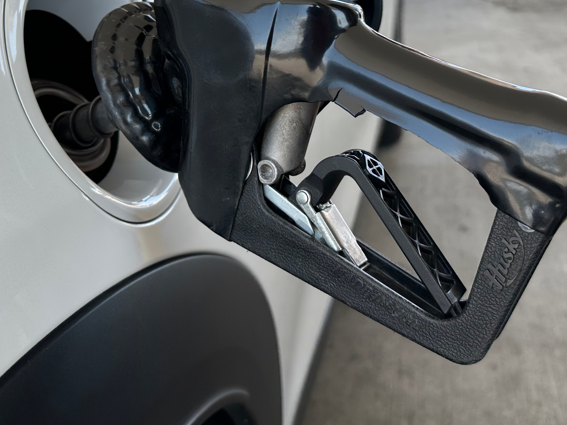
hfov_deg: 45.8
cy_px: 81
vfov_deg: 34.0
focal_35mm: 41
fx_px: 672
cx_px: 295
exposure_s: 1/745
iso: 80
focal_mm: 6.9
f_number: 1.8
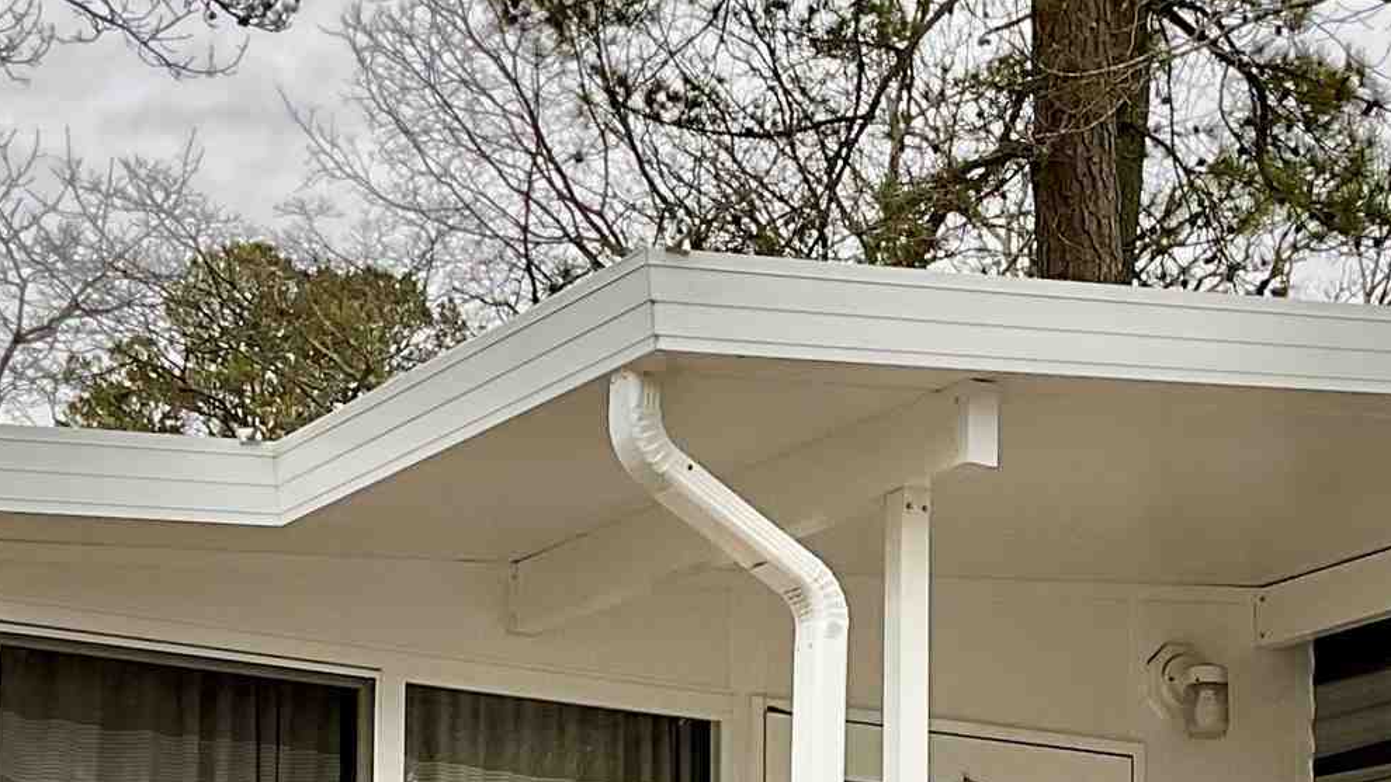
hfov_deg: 21.5
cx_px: 1093
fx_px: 3615
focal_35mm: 98
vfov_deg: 11.9
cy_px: 1134
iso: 16
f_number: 1.8
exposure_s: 1/372
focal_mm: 3
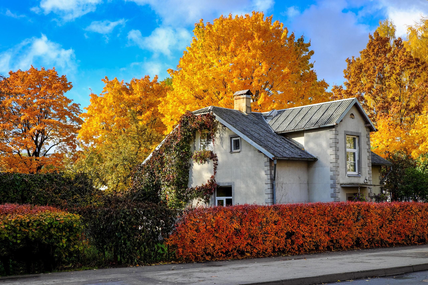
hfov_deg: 41.9
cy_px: 142
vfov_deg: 28.7
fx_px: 559
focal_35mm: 47
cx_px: 214
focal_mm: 31.5
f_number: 8
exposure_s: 1/180
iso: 200
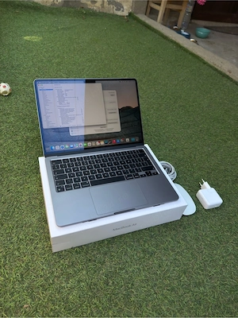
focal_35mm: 24
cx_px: 119
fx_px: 220
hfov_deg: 56.8
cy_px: 159
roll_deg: -9.8
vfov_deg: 71.6
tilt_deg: -39.1
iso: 100
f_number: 1.78
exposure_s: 1/810
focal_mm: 6.76
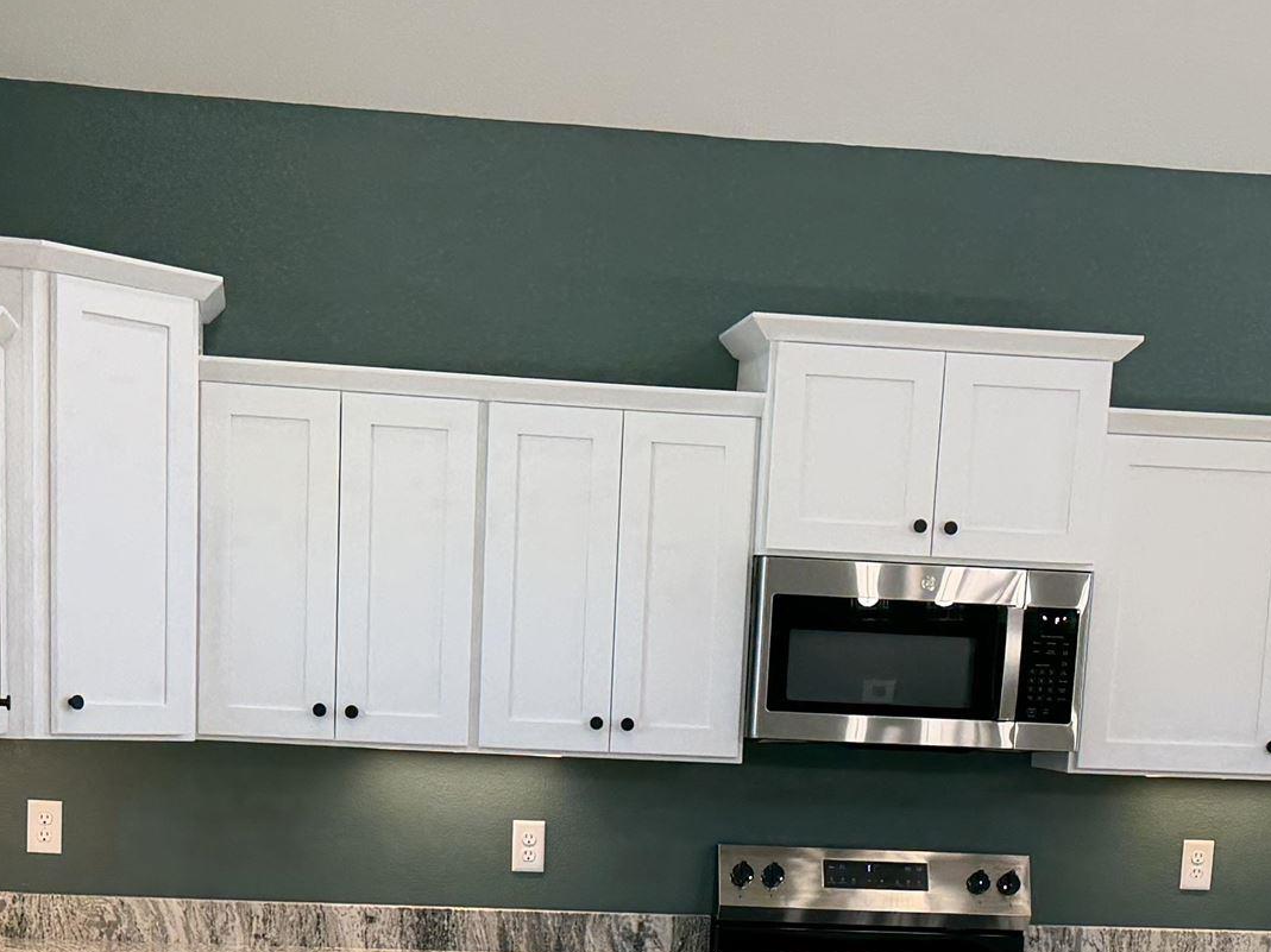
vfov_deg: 20.4
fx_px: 2533
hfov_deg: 28.2
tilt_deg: -9.0
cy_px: 1035
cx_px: 656
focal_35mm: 69
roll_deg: -2.1
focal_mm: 6.76
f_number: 1.78
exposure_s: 1/220
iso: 160
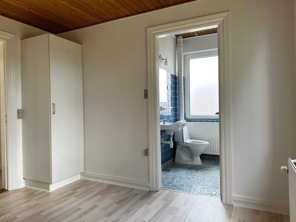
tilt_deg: -0.1
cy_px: 109
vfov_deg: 54.9
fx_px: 214
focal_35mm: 25
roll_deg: +1.3
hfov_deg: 69.4
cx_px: 144
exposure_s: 1/161
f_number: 1.78
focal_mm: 6.86
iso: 80
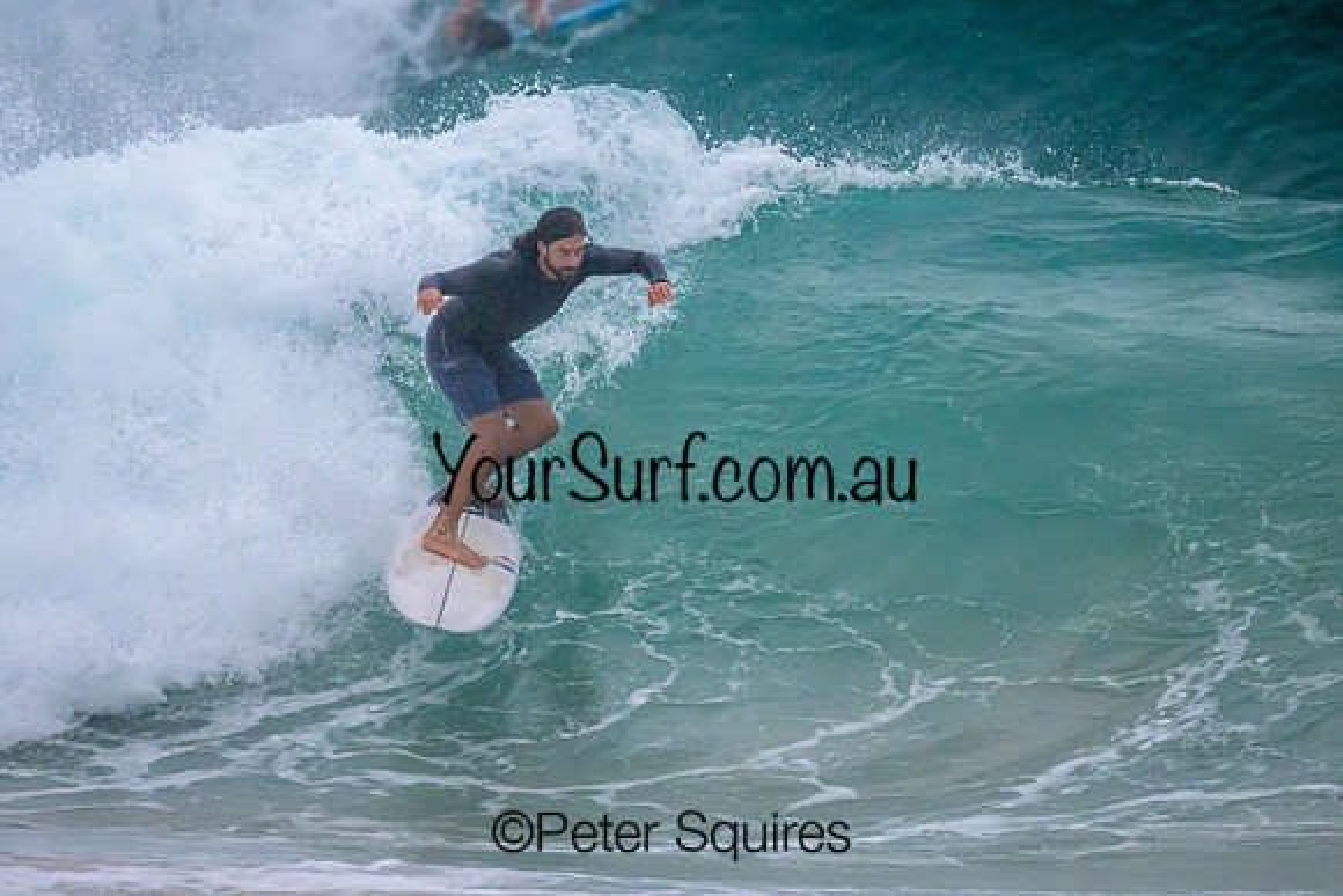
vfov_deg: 1.3
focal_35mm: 1100
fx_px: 41044
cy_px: 306
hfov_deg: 1.9
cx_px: 616
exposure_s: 1/2000
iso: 4500
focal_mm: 800
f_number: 6.3
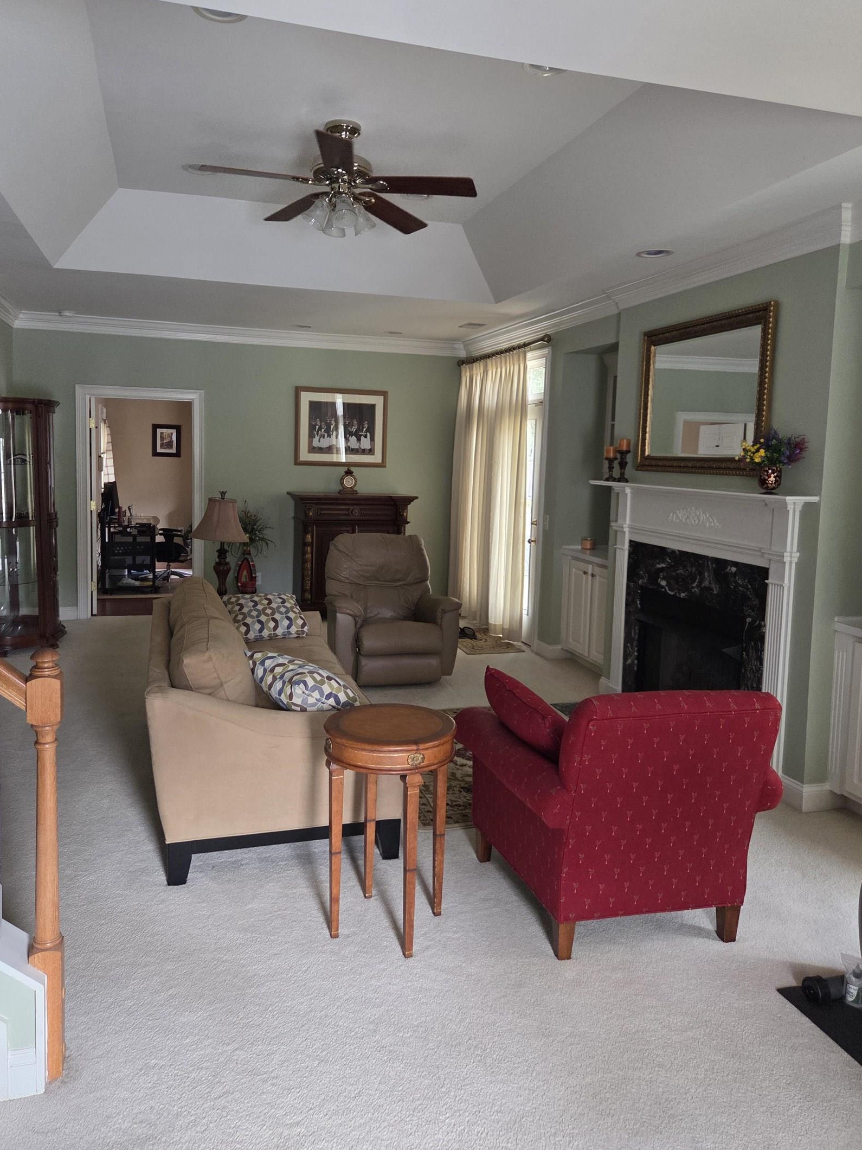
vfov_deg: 69.3
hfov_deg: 54.9
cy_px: 529
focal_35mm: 25
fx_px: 830
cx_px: 410
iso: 320
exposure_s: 1/120
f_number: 1.8
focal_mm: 5.4
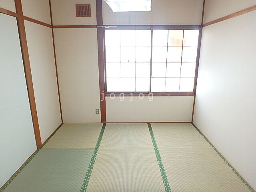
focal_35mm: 21
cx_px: 128
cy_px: 96
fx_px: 155
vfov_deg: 63.4
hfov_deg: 79.0
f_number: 3.5
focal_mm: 3.7
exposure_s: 1/50
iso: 200
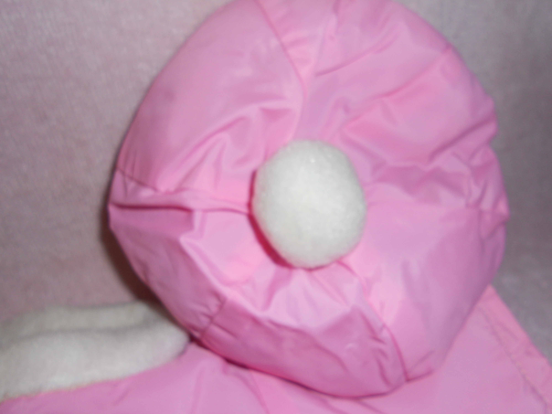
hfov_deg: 56.8
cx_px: 276
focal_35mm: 32
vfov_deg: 44.2
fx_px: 510
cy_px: 207
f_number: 8.8
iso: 80
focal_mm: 5.8
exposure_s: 1/25
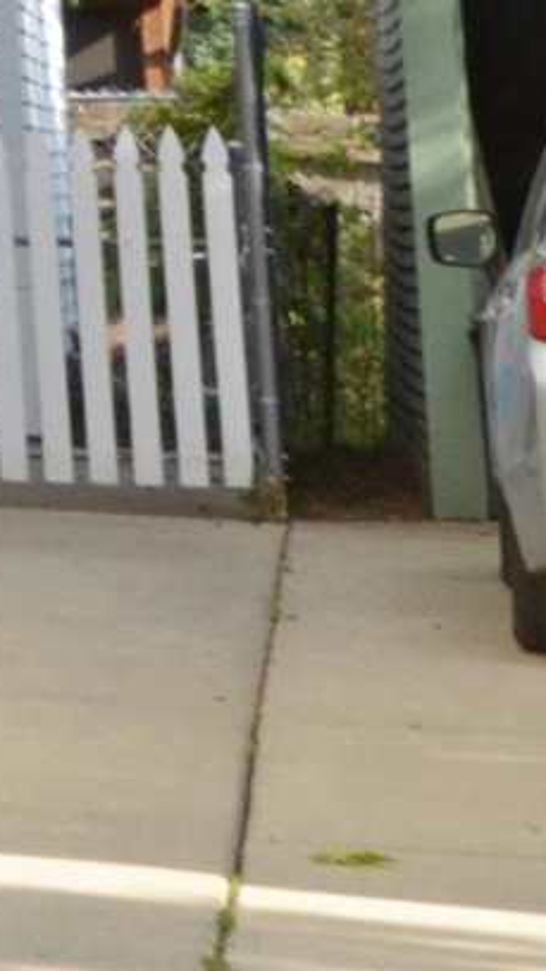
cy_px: -1295
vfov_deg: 7.2
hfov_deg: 3.6
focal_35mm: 284
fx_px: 7308
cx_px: -2782
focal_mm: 24
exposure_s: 1/125
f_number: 10
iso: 400
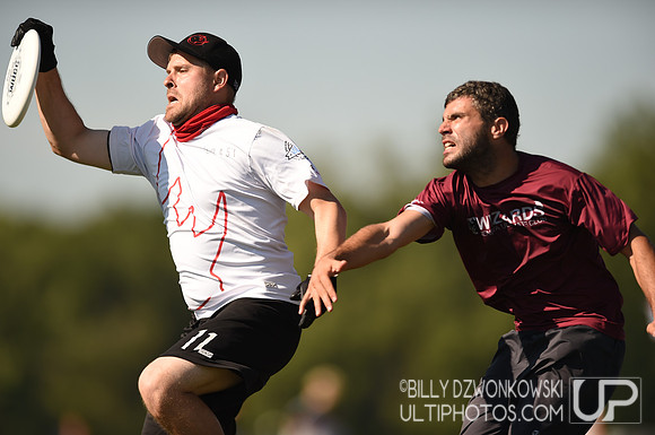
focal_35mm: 400
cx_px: 328
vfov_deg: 3.4
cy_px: 218
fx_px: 7268
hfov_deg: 5.2
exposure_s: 1/2000
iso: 100
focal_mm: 400
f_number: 3.2
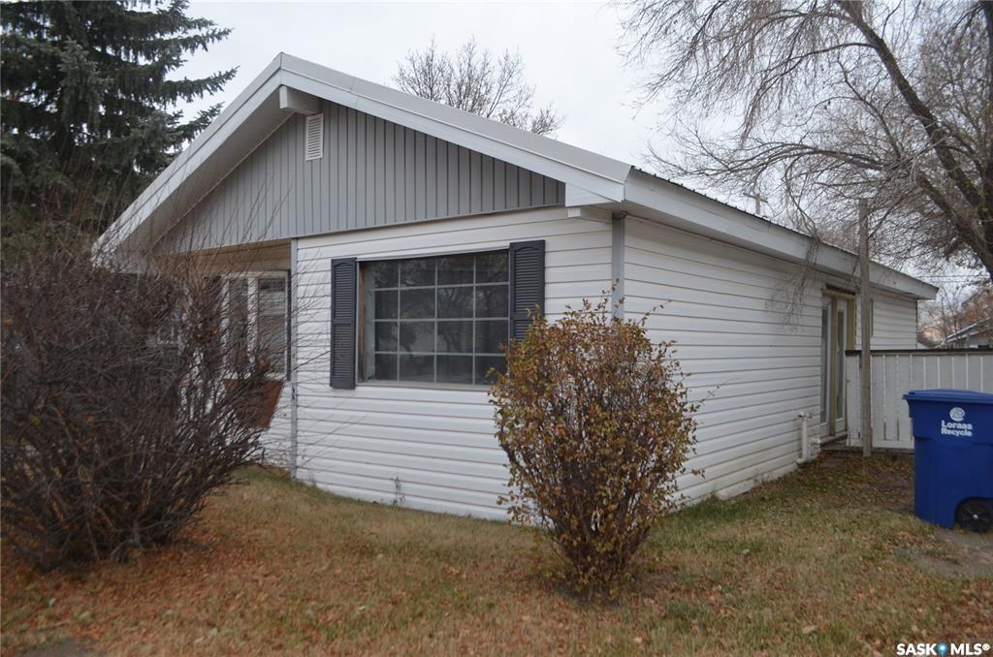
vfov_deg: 43.4
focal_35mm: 30
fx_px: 826
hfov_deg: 62.0
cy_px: 328
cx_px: 496
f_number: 5.6
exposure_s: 1/125
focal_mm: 20
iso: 250
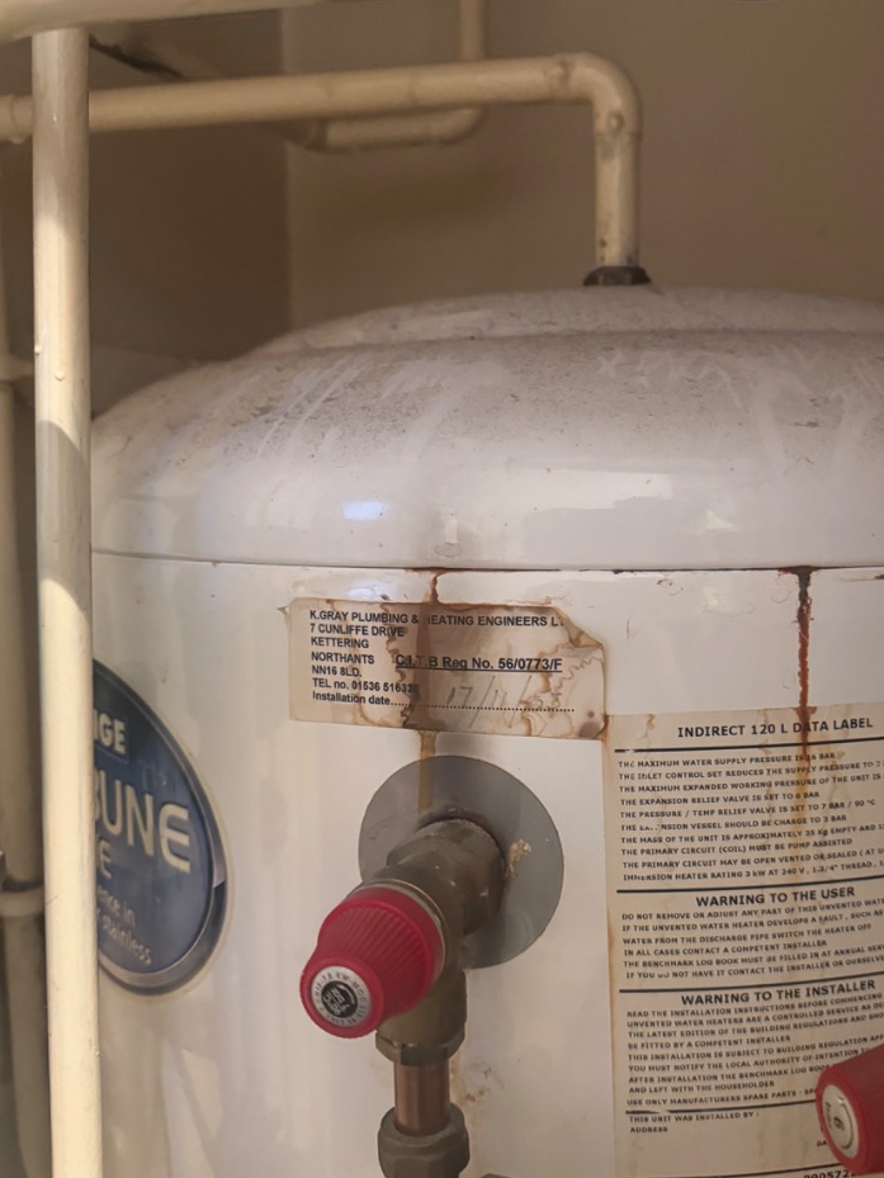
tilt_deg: -5.6
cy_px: 605
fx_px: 1055
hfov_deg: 45.1
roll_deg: +0.9
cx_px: 547
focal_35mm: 31
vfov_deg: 58.3
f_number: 1.78
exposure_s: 1/47
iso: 800
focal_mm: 6.76
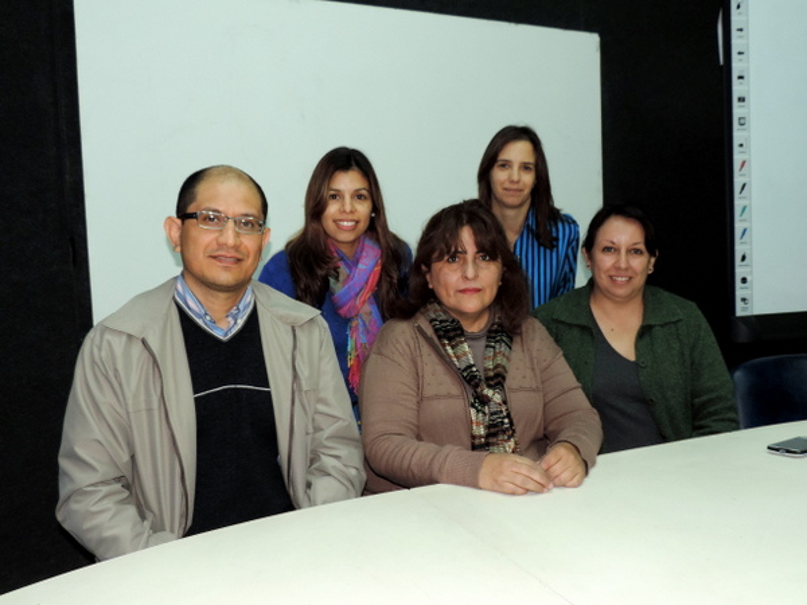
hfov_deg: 55.4
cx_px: 404
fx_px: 769
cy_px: 302
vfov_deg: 42.9
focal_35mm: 33
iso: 200
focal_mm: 5.8
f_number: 3.2
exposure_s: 1/30
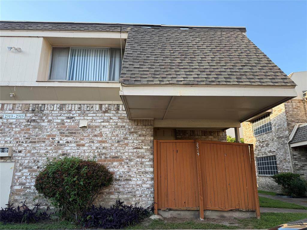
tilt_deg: +14.7
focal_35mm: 24
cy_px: 115
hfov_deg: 71.6
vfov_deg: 56.8
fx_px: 213
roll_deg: +0.6
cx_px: 154
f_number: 1.78
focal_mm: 6.76
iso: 100
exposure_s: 1/920
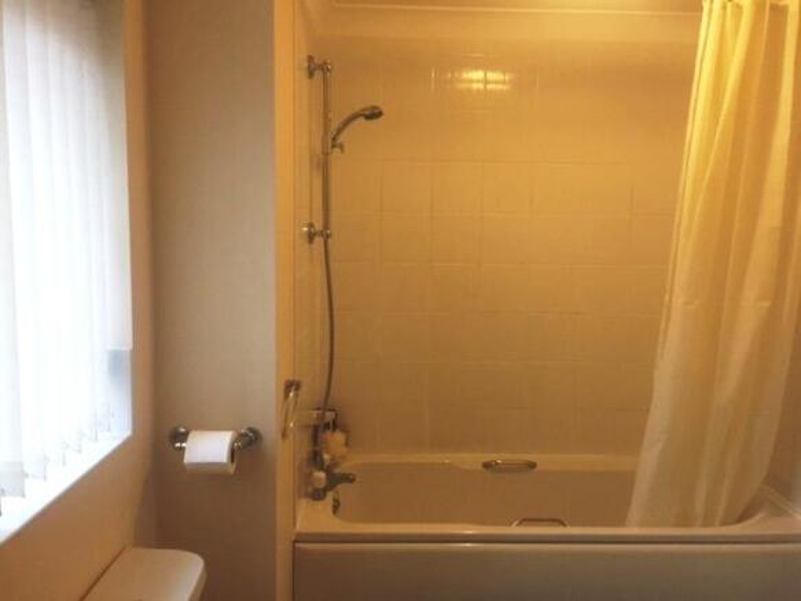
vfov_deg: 48.2
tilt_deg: -5.6
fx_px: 671
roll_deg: -2.0
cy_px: 300
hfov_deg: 61.7
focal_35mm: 29
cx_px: 400
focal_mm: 4.15
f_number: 2.2
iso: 50
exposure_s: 1/30
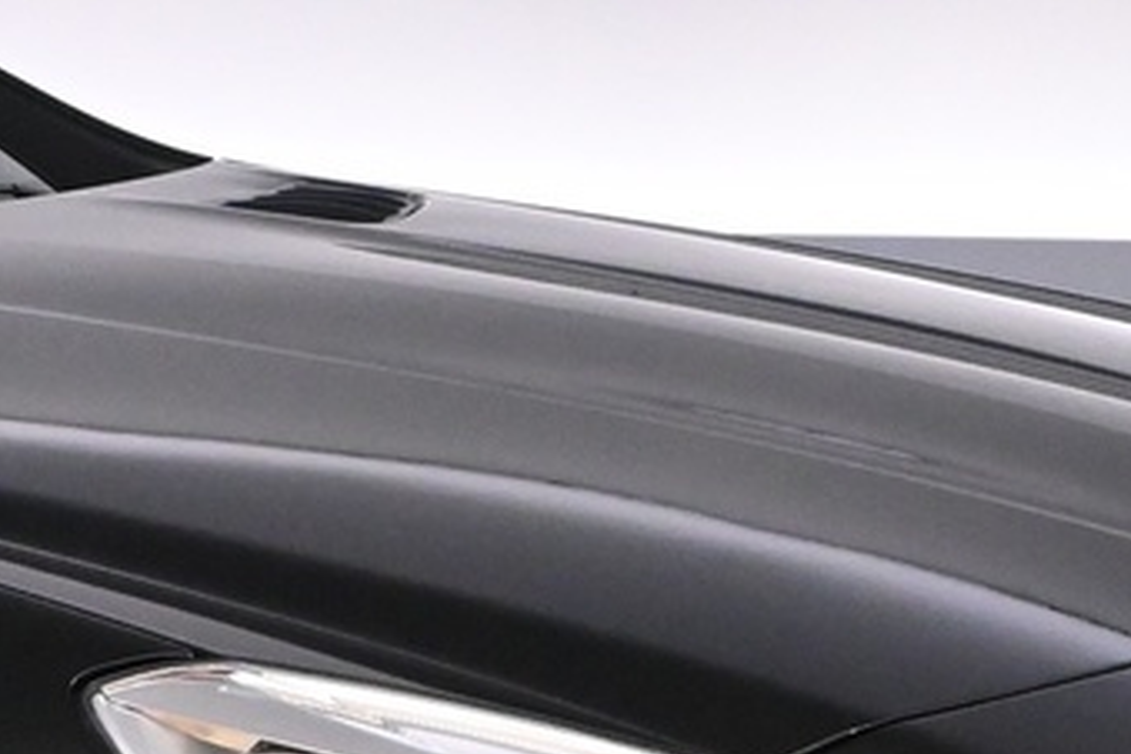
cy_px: 731
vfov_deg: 8.9
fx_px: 4844
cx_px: -344
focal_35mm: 154
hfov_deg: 12.9
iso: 3200
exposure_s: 1/125
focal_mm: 21.5
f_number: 5.6
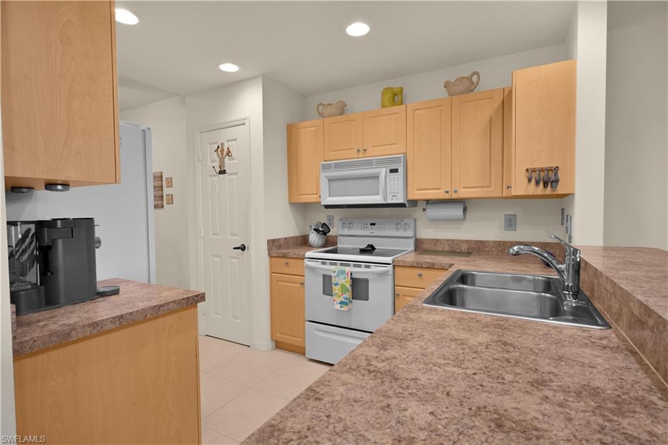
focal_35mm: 18
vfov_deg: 67.3
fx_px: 334
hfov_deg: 90.0
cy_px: 222
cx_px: 334
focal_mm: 12
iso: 180
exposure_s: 1/20
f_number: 3.5
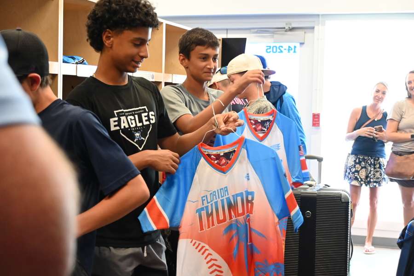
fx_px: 621
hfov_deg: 36.9
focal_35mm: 54
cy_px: 138
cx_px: 207
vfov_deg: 25.1
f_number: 4.2
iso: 3200
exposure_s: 1/125
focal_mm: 36
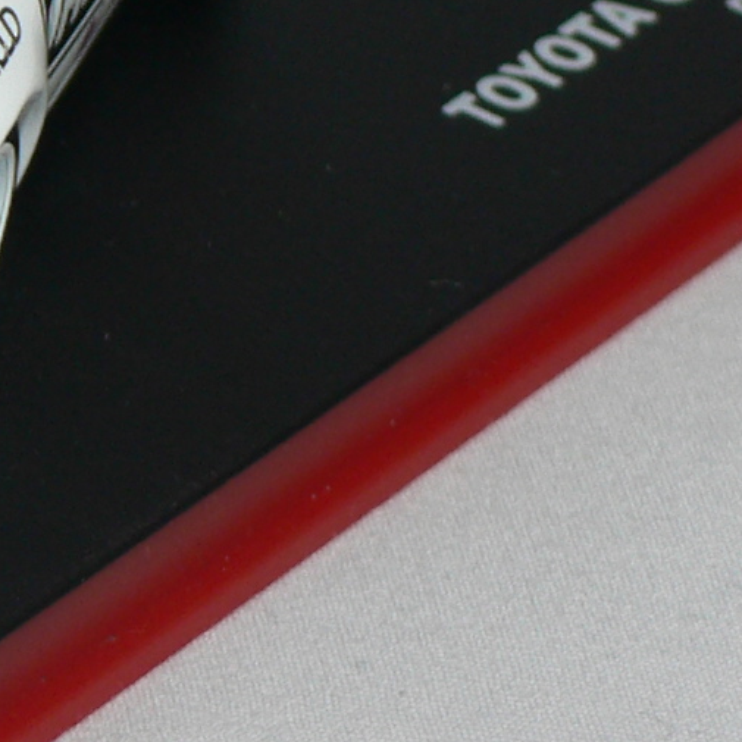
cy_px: -112
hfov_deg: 3.5
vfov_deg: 3.5
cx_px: -357
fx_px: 12174
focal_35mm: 502
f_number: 3.2
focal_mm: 18.6
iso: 80
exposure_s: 1/60
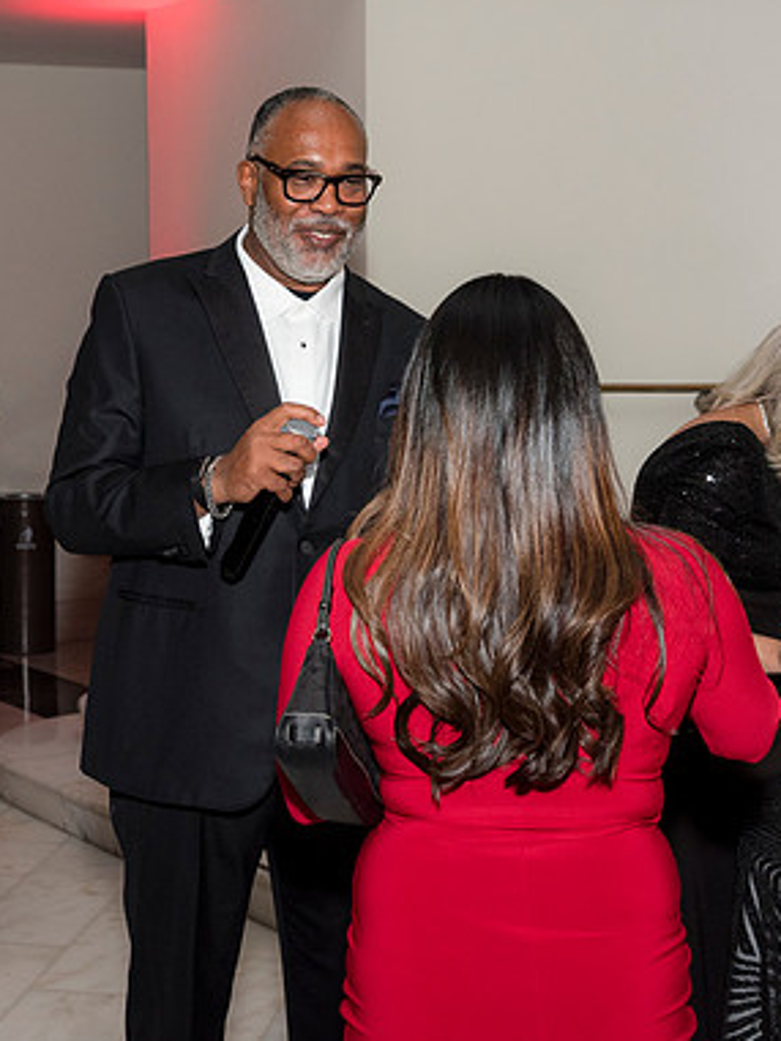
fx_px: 1924
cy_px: 404
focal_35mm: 64
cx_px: 252
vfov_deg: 30.2
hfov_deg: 22.8
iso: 800
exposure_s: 1/125
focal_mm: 36
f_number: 5
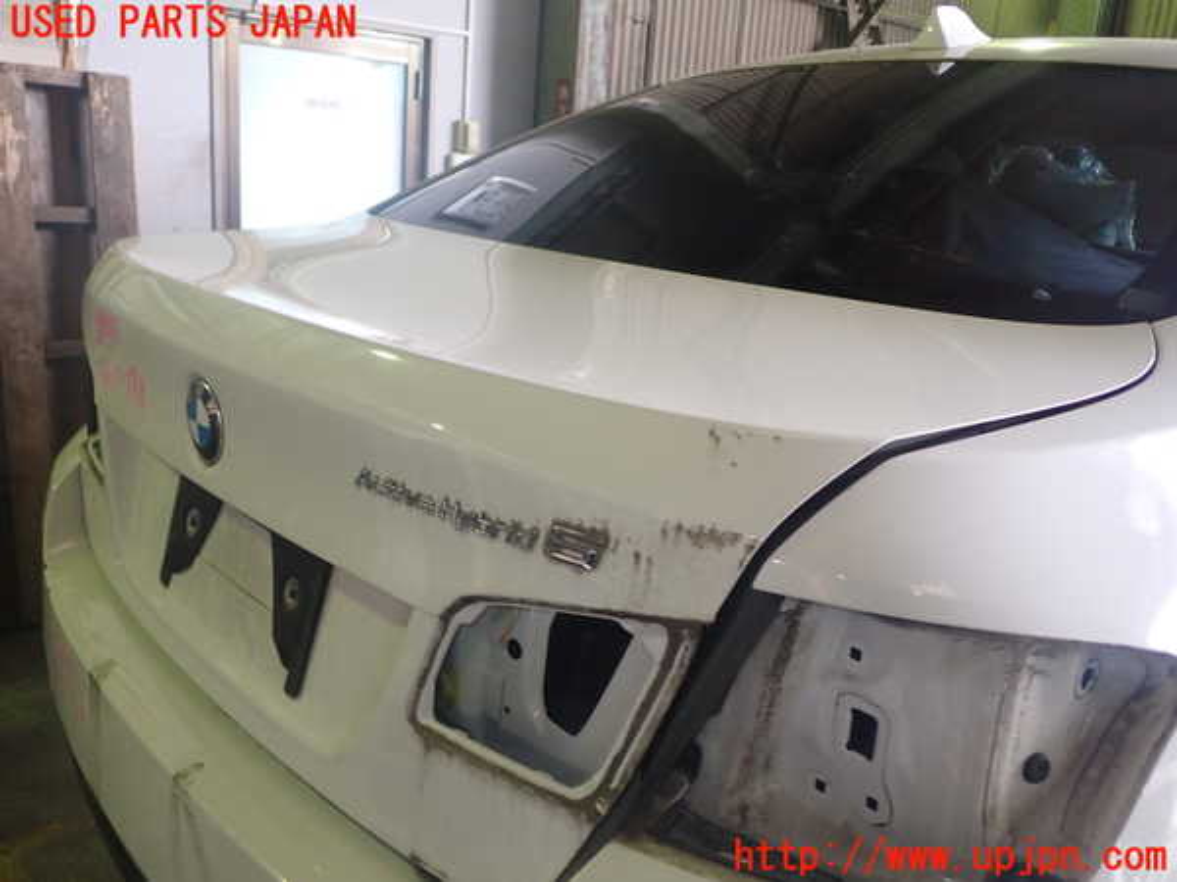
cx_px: 588
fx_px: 1020
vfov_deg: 46.8
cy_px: 441
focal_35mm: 30
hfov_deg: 60.0
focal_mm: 5.4
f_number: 2.3
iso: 200
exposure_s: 1/40
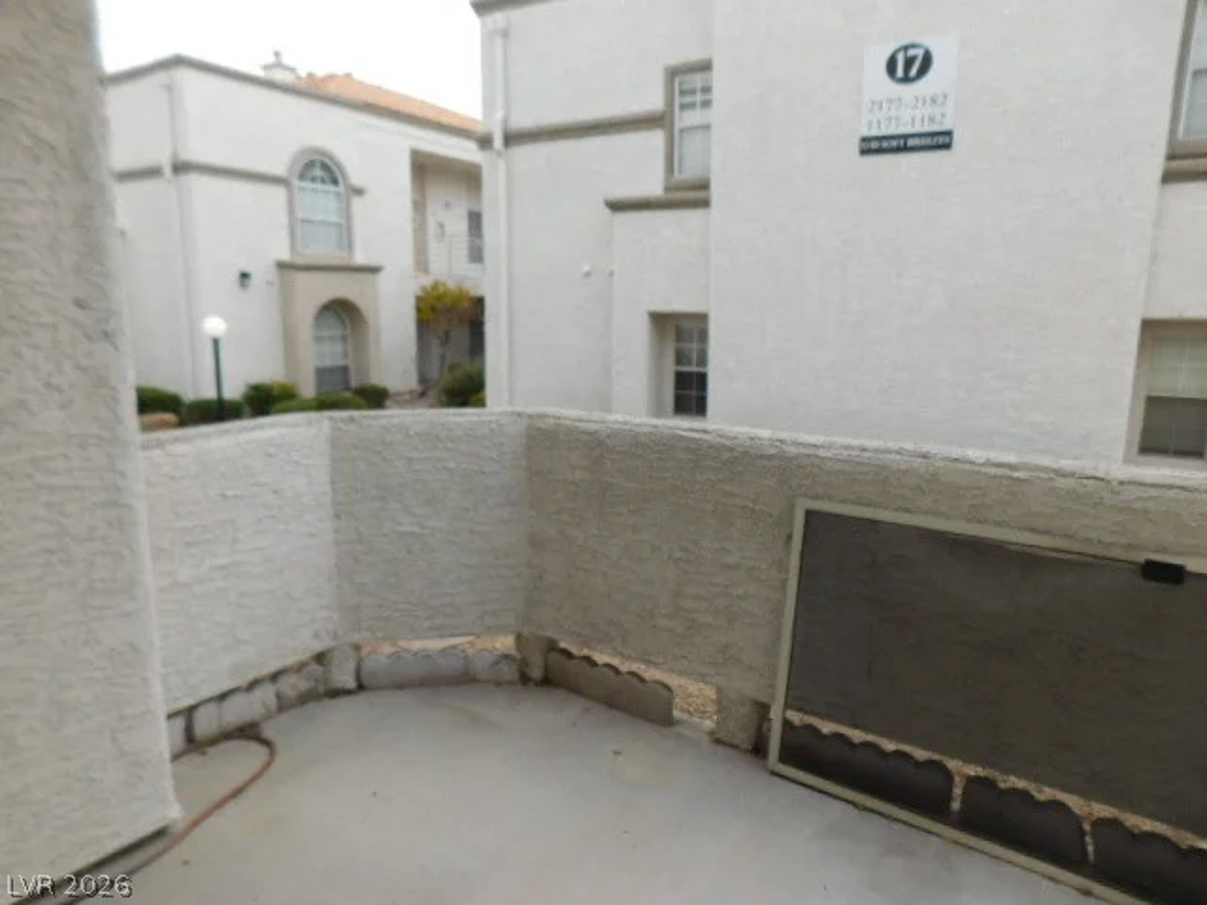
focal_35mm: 23
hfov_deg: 73.9
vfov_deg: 58.9
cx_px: 604
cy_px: 452
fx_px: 802
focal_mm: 4
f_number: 3
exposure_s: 1/400
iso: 125
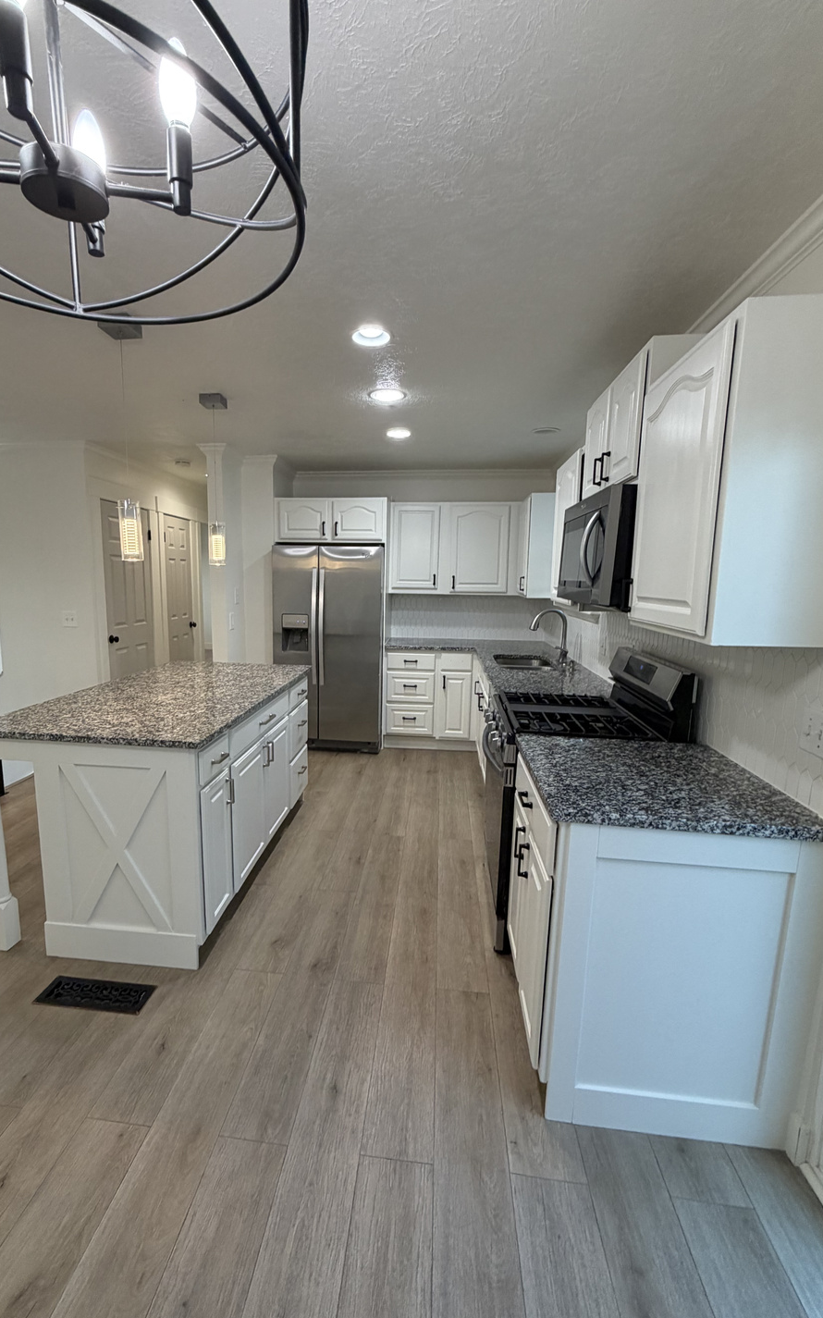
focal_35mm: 16
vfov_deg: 97.8
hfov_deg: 71.0
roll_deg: -1.3
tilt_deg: -9.0
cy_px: 673
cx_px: 367
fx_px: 574
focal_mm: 2.22
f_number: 2.2
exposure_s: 1/120
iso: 200
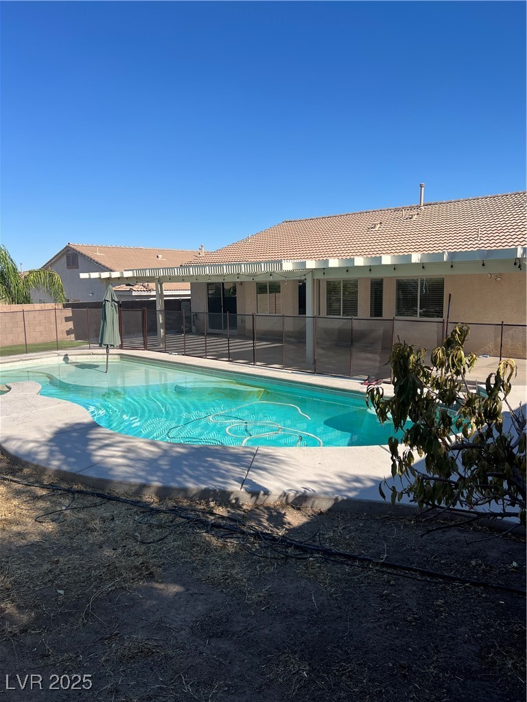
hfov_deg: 53.1
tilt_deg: -7.8
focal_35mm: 26
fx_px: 528
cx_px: 264
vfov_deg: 67.3
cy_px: 351
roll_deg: +1.1
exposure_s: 1/3968
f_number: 1.5
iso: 50
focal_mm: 5.7
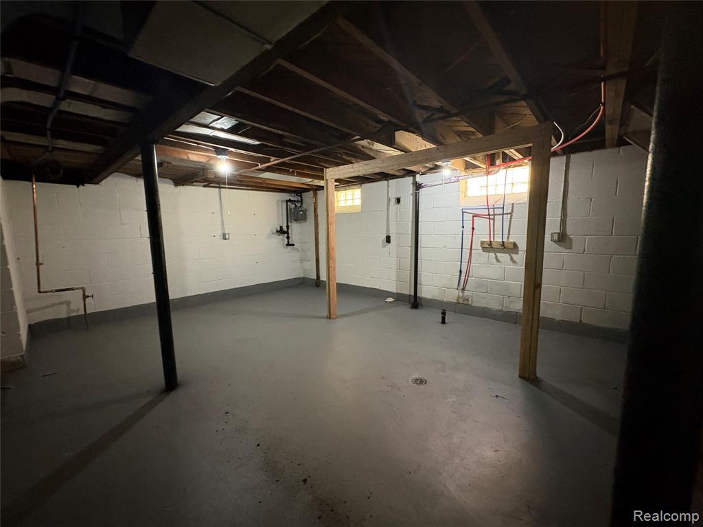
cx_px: 352
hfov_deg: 102.1
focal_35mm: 14
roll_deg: -0.1
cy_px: 264
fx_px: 284
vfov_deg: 85.7
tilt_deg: -8.7
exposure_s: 1/40
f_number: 2.2
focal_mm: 2.22
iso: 640
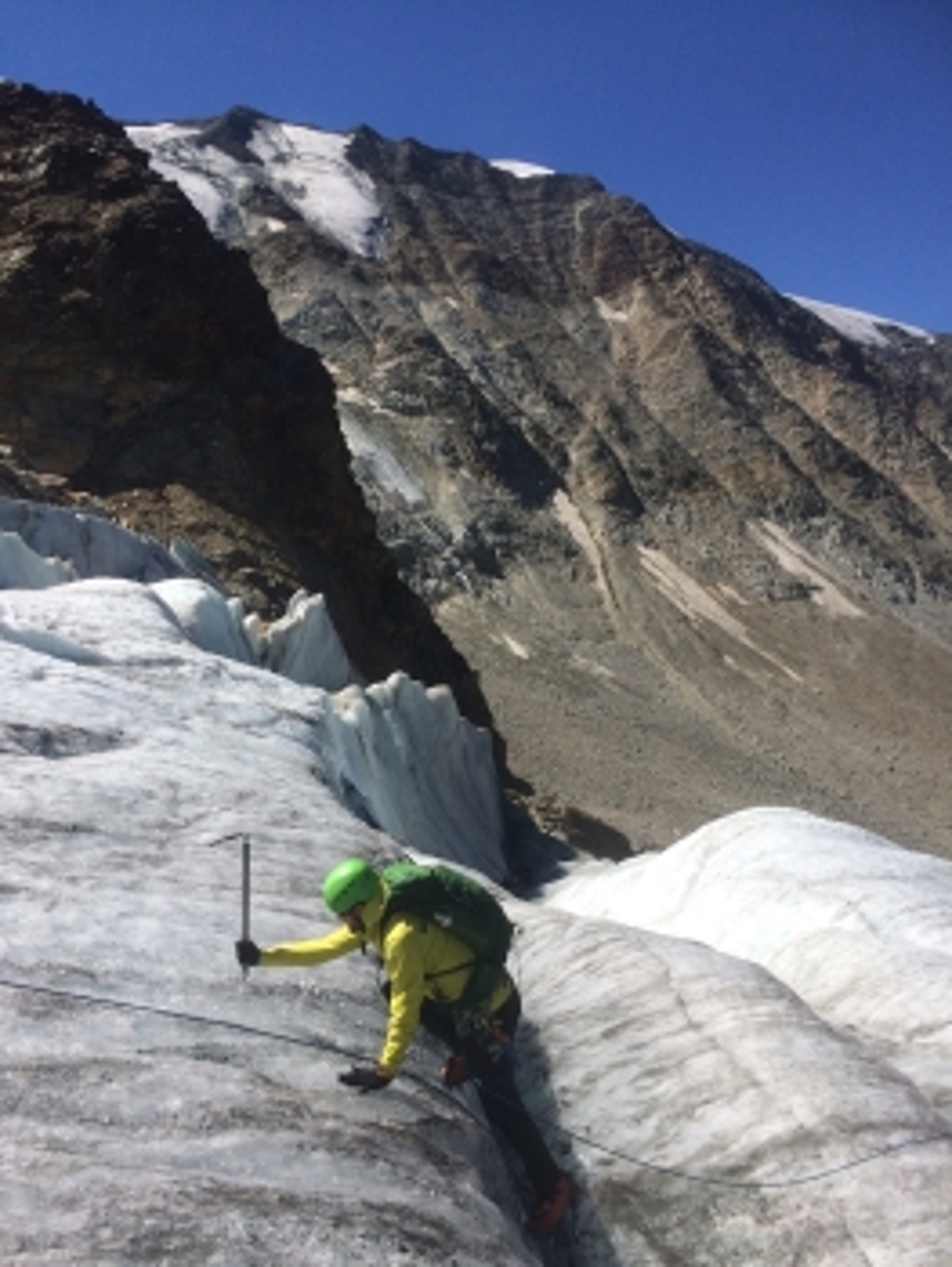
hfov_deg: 48.3
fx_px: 1062
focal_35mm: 29
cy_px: 634
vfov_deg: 61.6
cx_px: 476
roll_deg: +2.8
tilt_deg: -0.6
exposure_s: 1/3165
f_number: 2.2
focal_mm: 4.15
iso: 32
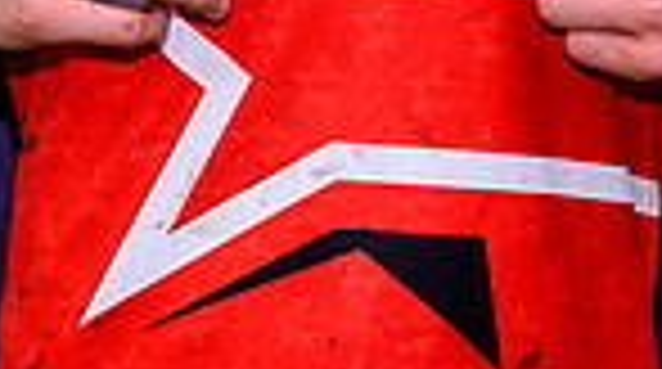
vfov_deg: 3.4
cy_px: -297
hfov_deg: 6.1
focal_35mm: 355
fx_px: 6219
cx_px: 277
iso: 110
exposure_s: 1/160
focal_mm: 42
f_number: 5.6
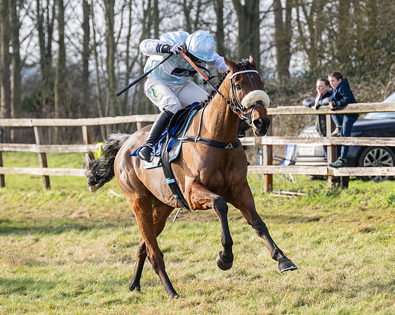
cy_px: 126
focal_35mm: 268
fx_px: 3126
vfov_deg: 5.8
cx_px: 103
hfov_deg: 7.2
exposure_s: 1/3200
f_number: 4
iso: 800
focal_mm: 125
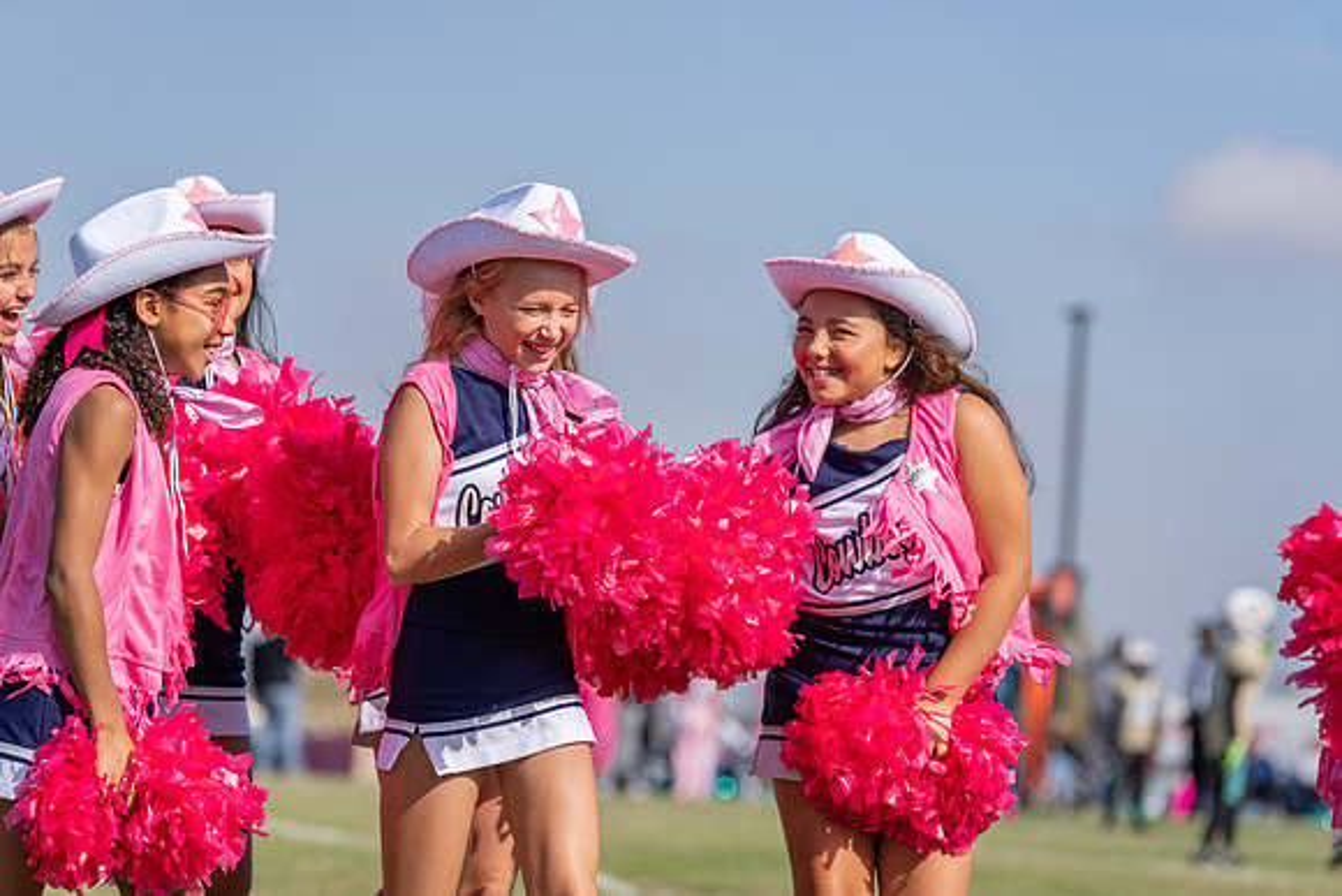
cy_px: 448
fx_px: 5742
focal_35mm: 154
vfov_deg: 8.9
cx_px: 671
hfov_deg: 13.3
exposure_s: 1/1600
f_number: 4
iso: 125
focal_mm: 154
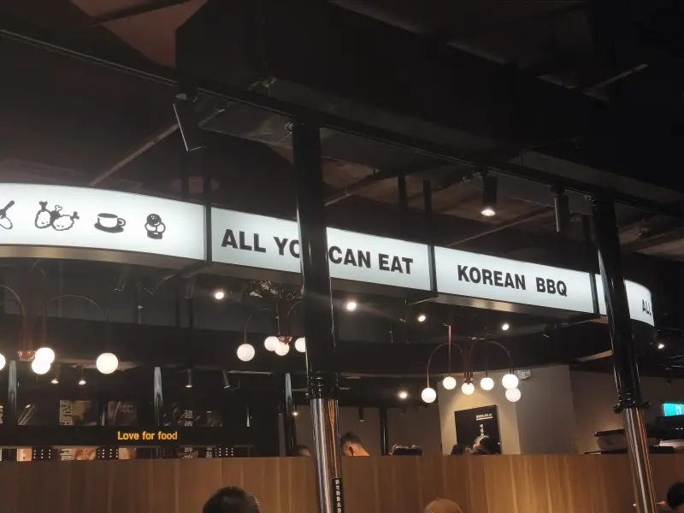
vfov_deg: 31.5
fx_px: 909
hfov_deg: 41.2
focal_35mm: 46
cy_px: 256
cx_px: 342
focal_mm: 6.18
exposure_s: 1/120
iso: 200
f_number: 1.65
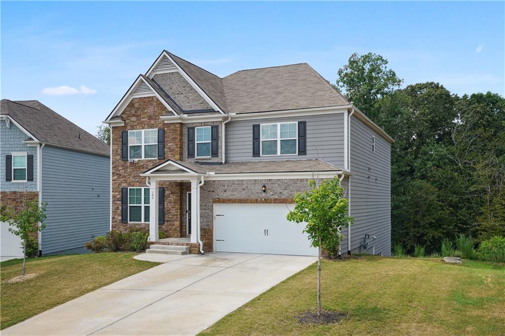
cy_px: 168
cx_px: 252
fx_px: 491
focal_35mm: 35
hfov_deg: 54.4
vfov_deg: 37.8
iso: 160
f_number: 8
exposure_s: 1/160
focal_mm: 35
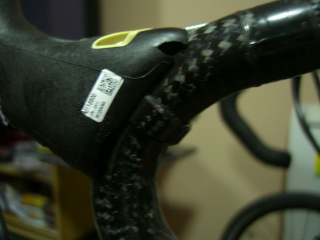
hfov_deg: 49.0
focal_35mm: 38
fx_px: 351
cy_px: 120
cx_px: 160
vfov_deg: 37.7
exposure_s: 1.6
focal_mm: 7.9
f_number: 2.8
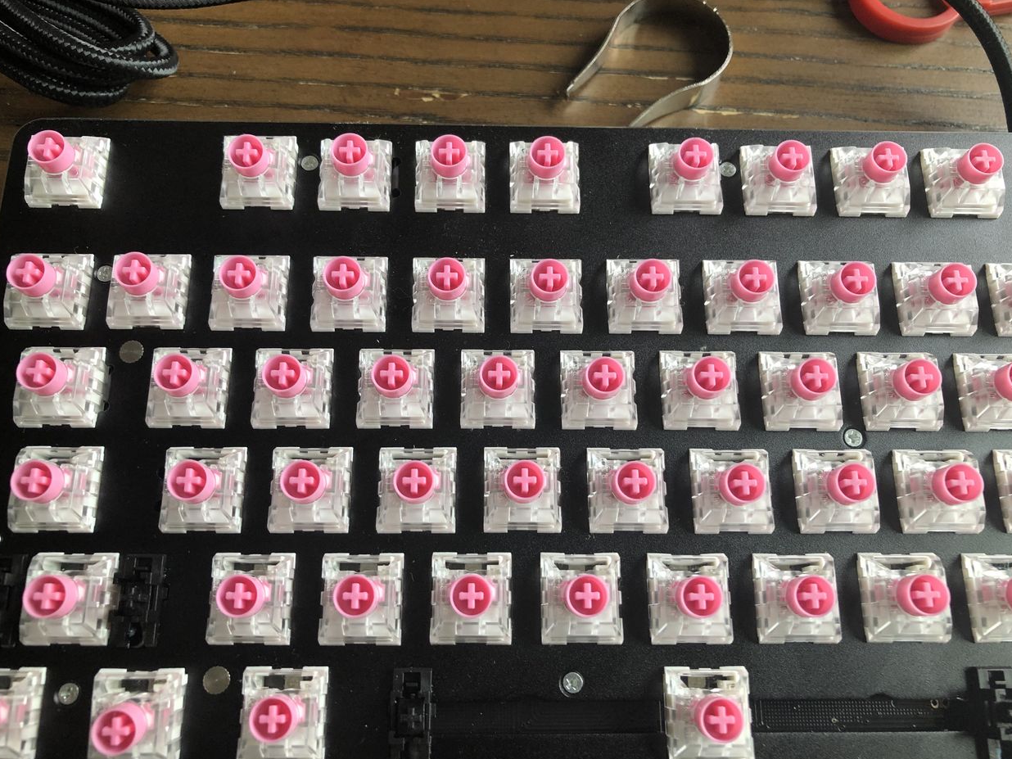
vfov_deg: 48.2
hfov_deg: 61.7
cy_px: 378
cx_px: 504
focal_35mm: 29
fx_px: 848
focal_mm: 3.99
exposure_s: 1/40
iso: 25
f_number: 1.8
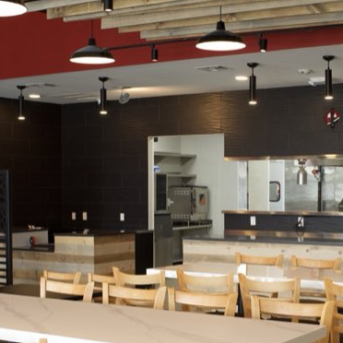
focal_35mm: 72
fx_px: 807
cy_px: 233
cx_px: 226
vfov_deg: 23.9
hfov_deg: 23.9
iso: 1250
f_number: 6.3
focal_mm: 35
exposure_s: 1/80
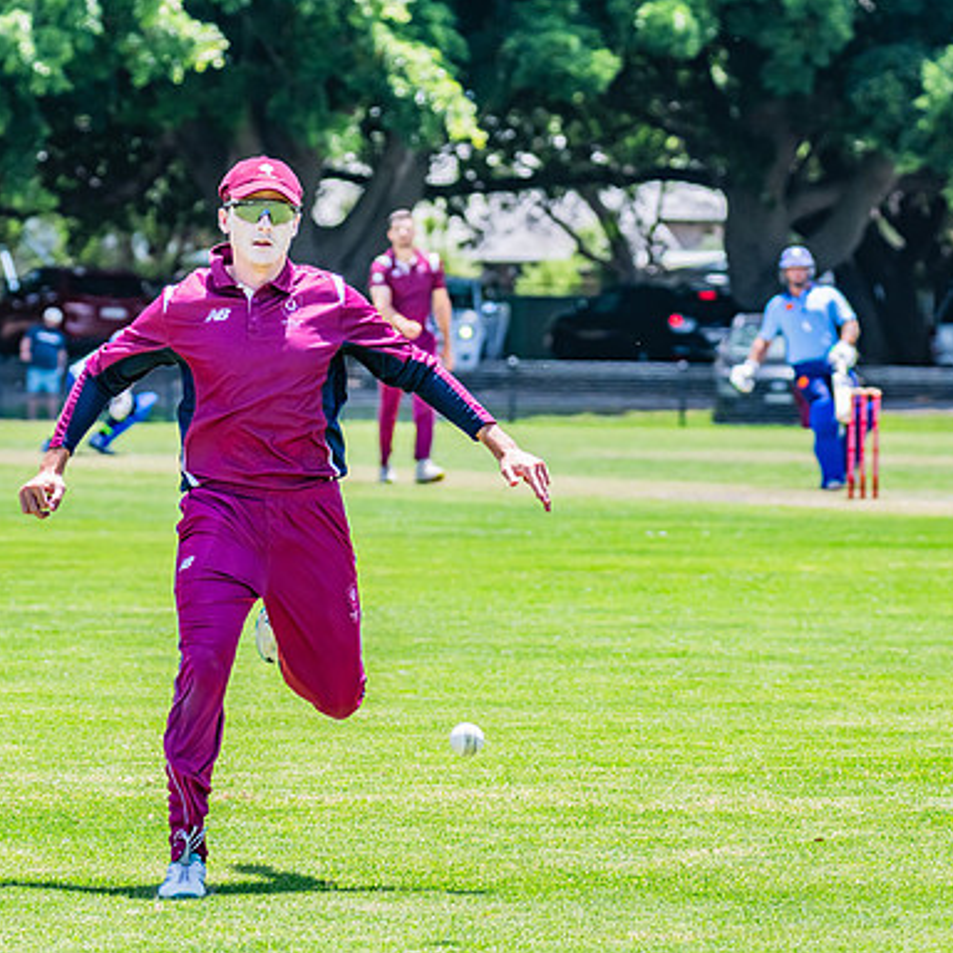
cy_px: 475
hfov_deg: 5.6
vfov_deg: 5.6
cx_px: 315
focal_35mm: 312
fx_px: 9718
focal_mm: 240
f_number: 9
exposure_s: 1/1000
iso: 800
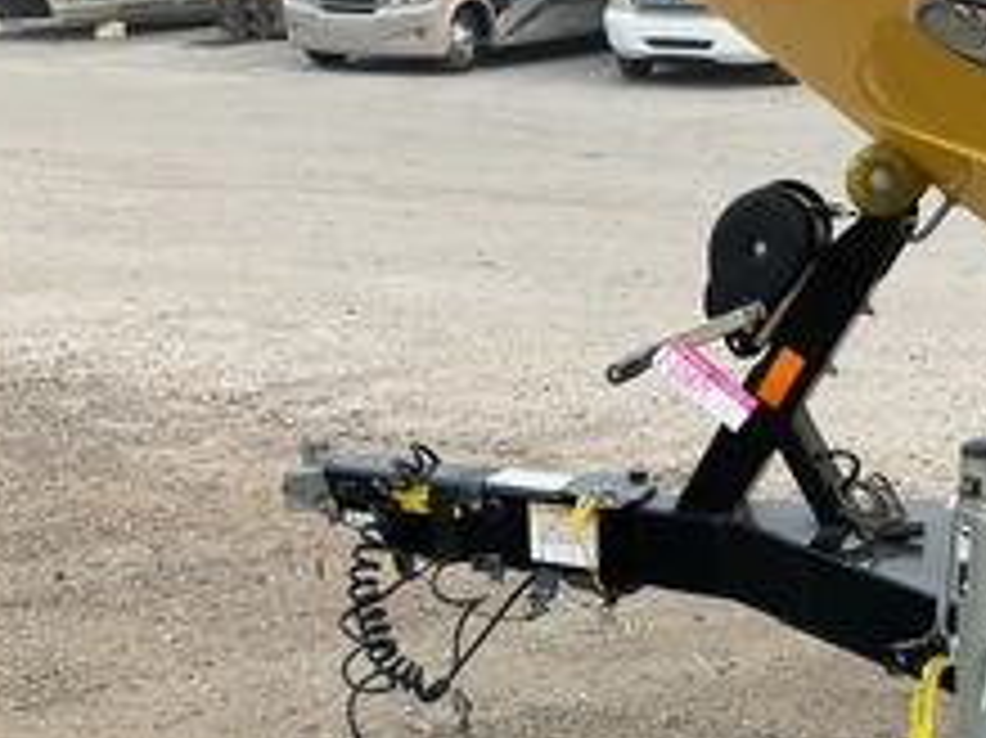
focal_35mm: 53
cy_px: 536
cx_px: 693
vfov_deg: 27.2
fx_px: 1509
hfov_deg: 35.7
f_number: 1.8
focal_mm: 3
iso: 25
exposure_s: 1/403
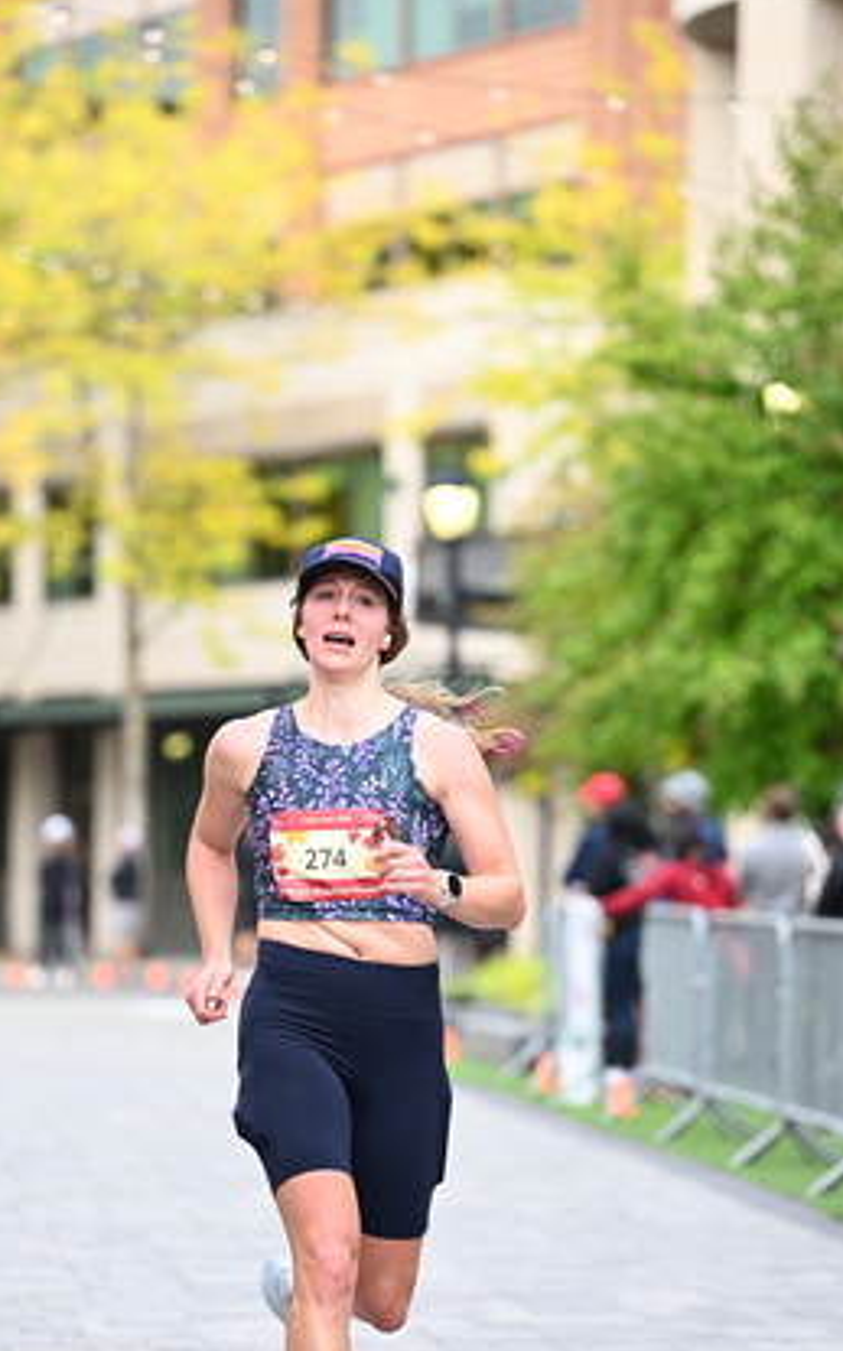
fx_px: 6219
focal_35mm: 169
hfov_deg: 7.8
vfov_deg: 12.4
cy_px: 775
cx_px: 304
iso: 1000
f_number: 2.8
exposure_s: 1/1600
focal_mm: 125
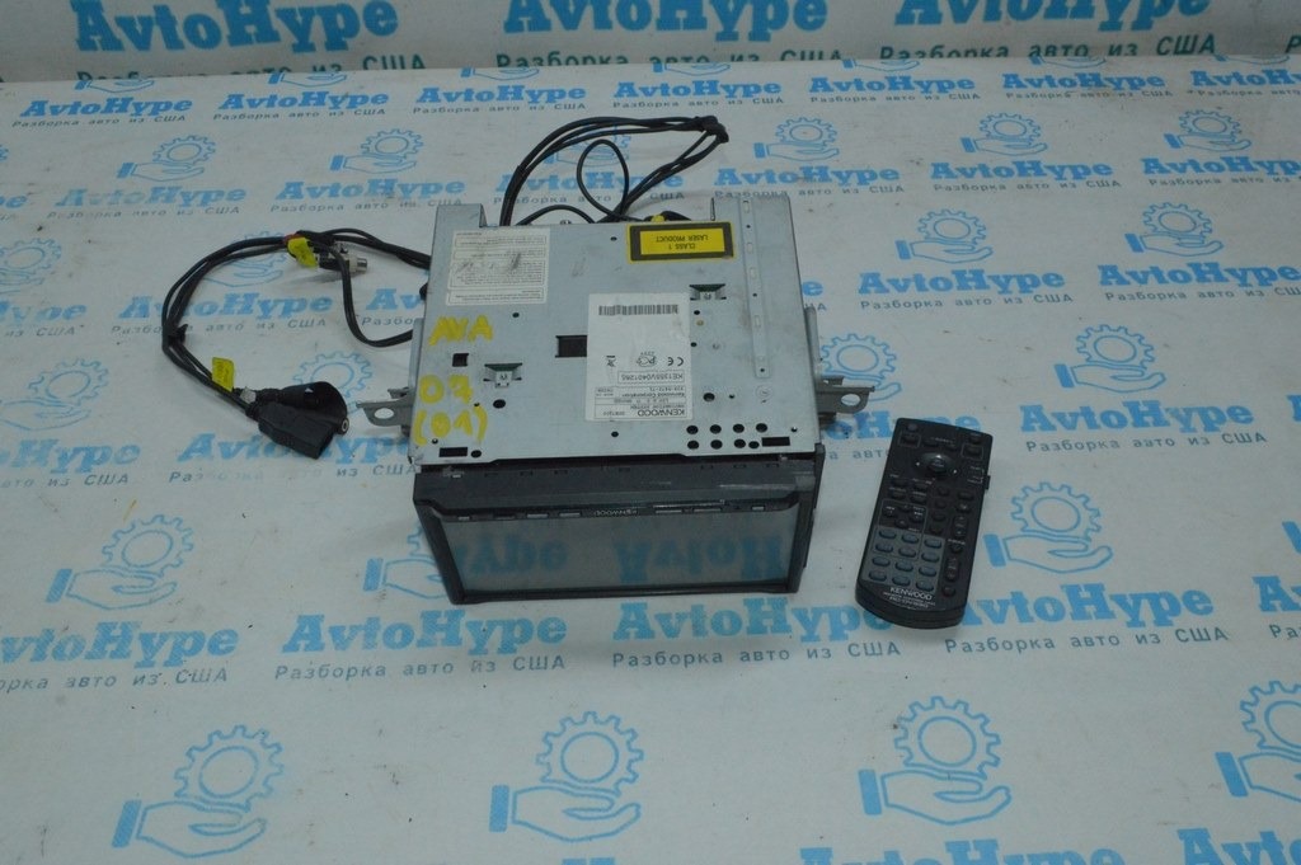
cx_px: 650
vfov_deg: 39.9
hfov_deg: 57.3
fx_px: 1192
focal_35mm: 33
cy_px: 432
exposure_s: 1/200
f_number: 16
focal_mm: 22
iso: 4000
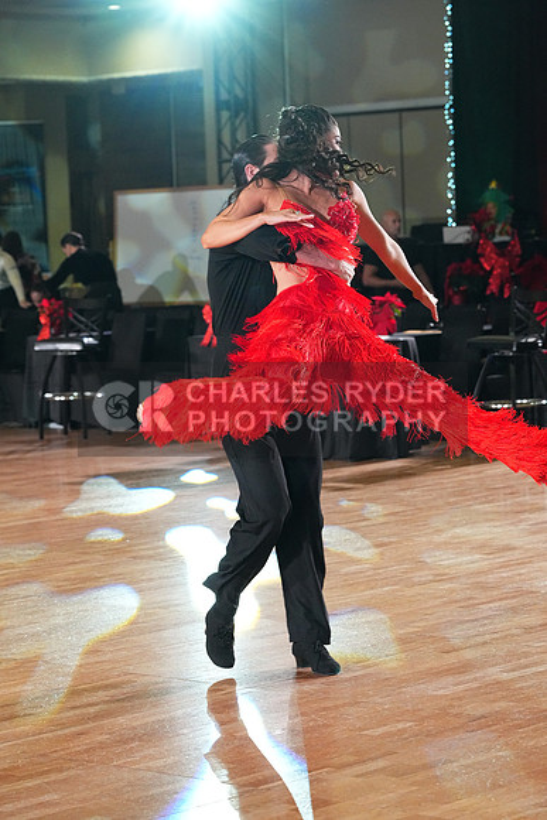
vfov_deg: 18.8
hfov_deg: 12.6
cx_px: 274
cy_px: 410
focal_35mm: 109
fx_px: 2483
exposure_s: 1/400
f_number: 5.6
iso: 8000
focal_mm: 109
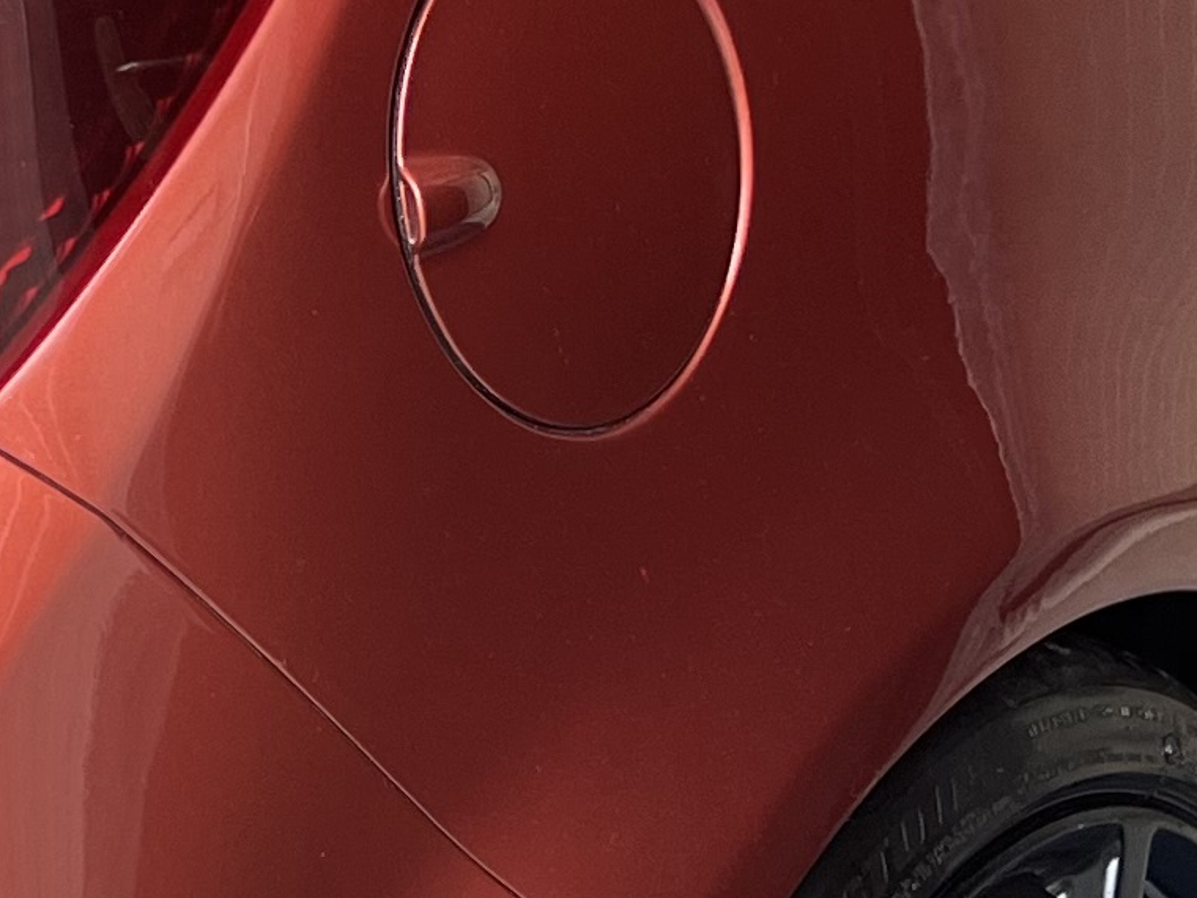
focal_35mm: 138
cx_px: 220
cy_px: 260
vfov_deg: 10.7
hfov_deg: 14.2
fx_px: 4772
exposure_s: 1/100
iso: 64
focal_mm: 5.7
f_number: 1.5
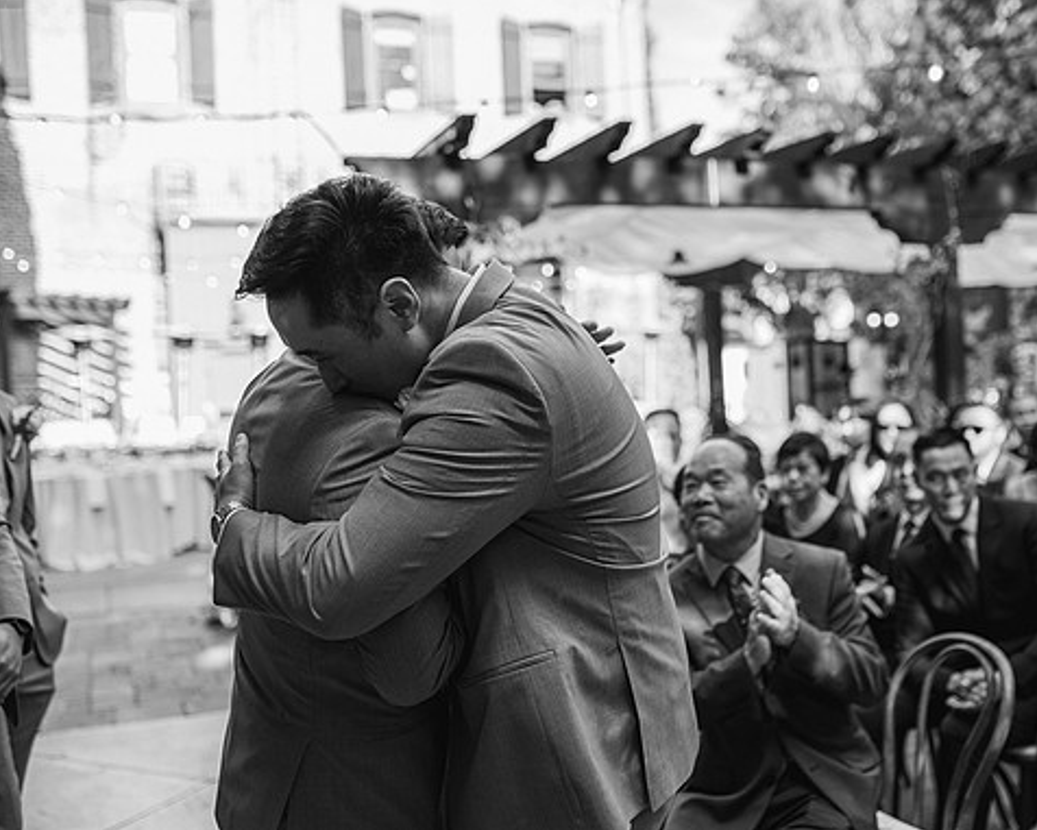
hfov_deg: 45.6
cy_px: 412
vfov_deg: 37.3
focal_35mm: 40
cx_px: 608
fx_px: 1228
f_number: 2.2
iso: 100
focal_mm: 35
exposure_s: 1/500
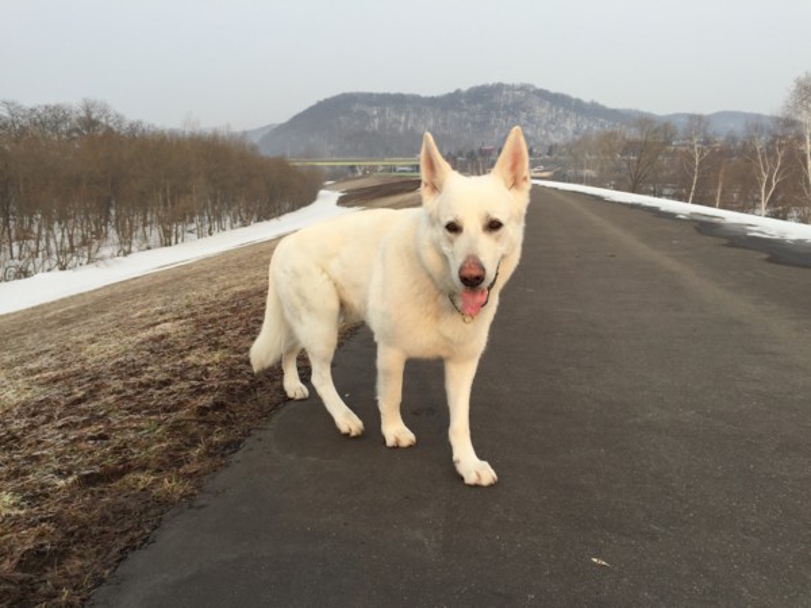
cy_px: 304
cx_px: 406
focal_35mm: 29
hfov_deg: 61.7
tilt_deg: -13.3
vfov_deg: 48.2
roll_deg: -1.8
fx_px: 679
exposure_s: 1/719
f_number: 2.2
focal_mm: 4.15
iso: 32
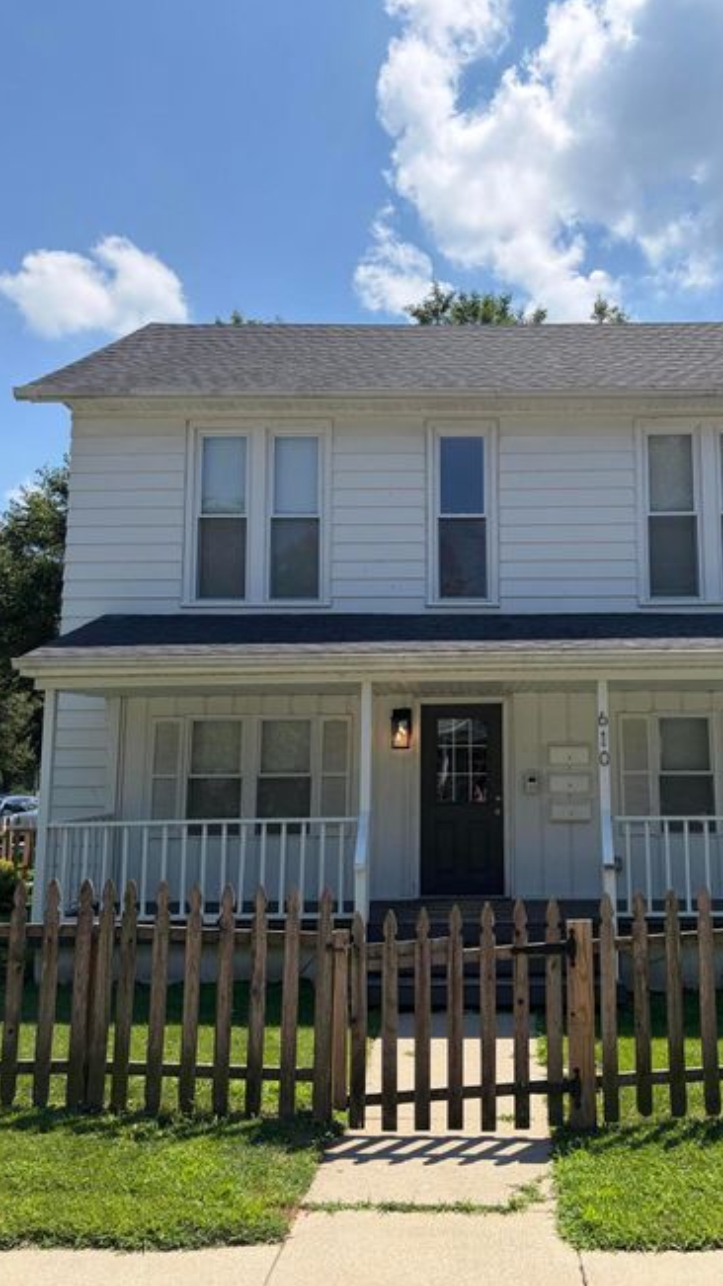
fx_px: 989
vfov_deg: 66.1
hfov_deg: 39.8
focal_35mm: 29
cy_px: 653
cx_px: 472
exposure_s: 1/5348
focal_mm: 5.96
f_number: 1.6
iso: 64
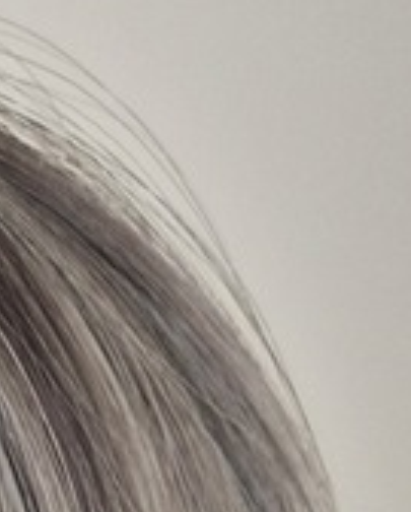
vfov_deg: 8.9
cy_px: 1698
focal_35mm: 160
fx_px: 2426
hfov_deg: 9.2
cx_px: -356
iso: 25
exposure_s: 1/136
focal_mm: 5.4
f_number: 1.8
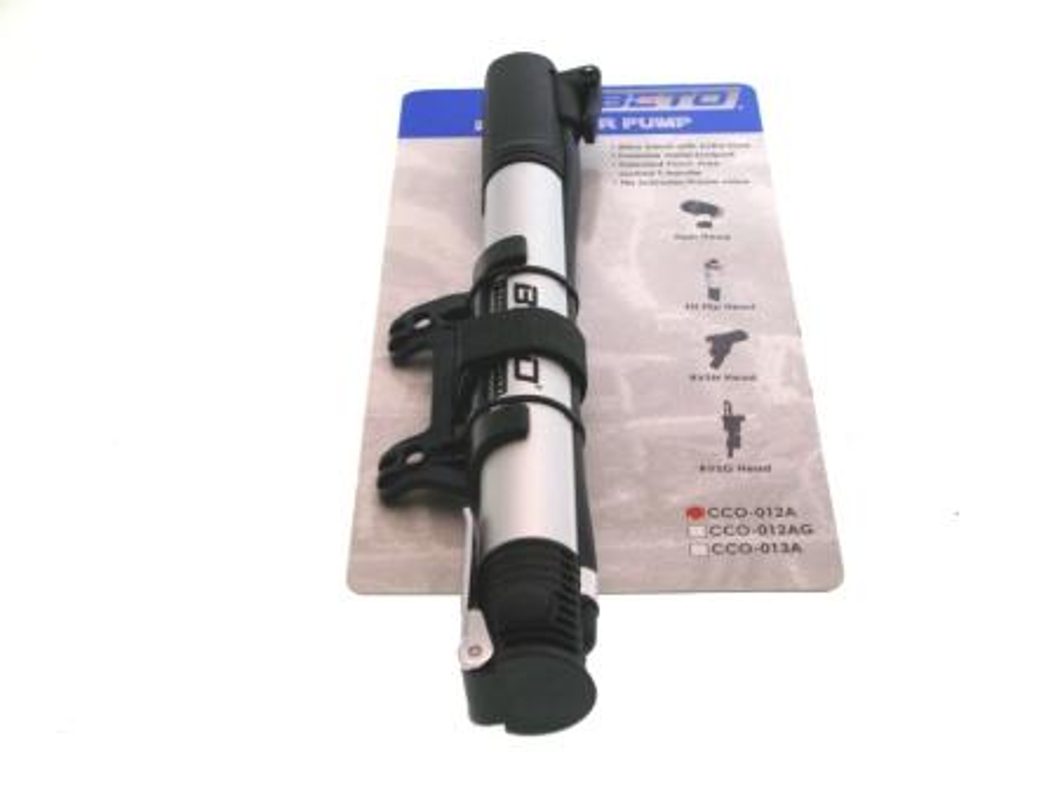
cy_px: 395
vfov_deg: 22.6
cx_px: 526
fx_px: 1977
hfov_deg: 29.8
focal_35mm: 65
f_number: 3.8
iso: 100
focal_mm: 10.7
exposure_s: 1/400
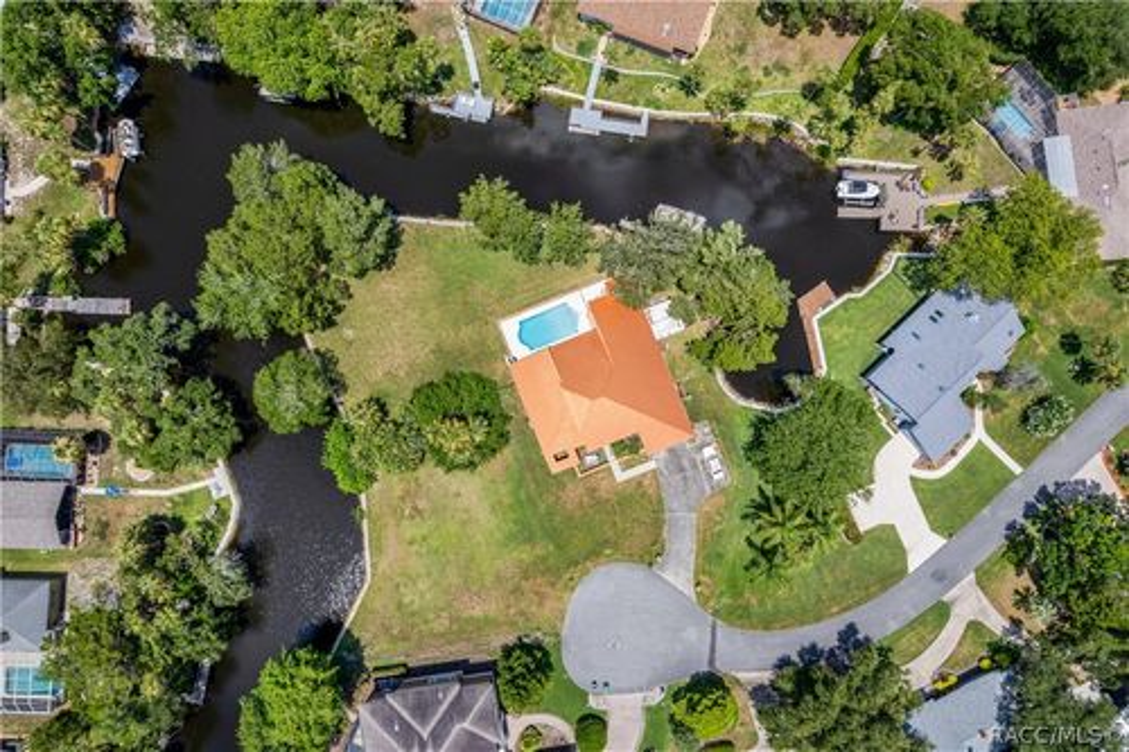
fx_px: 690
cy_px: 376
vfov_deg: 57.2
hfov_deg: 78.6
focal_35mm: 22
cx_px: 564
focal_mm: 8.38
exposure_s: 1/2500
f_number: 2.8
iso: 100
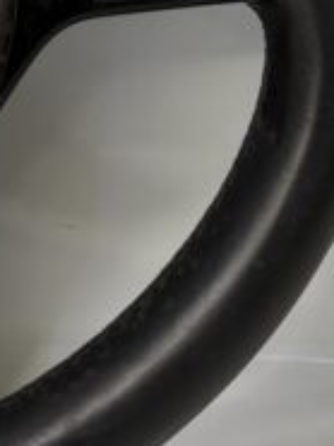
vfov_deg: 16.2
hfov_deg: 12.1
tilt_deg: -5.4
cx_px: -269
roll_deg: +0.2
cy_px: -201
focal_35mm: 112
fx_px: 1444
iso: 125
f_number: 1.6
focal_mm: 5.96
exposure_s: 1/89
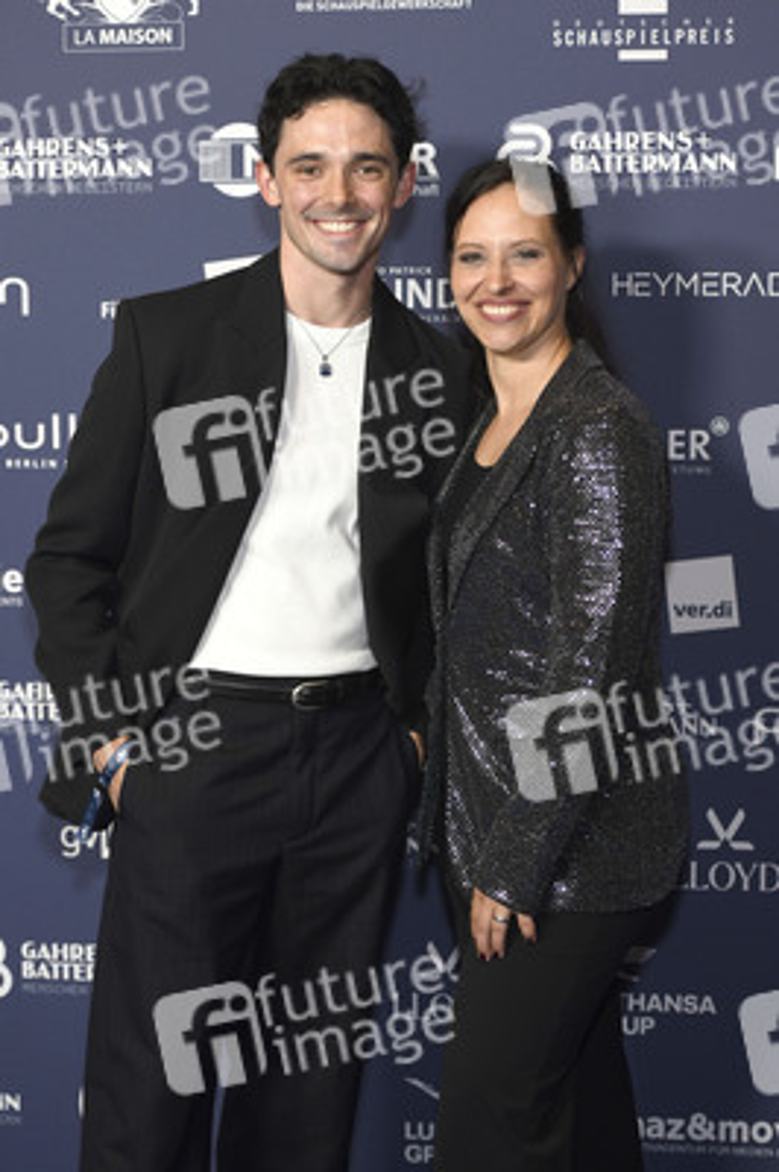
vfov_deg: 28.9
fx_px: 2276
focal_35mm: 70
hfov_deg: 19.4
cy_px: 586
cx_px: 390
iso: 800
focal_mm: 70
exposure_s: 1/400
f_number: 3.5
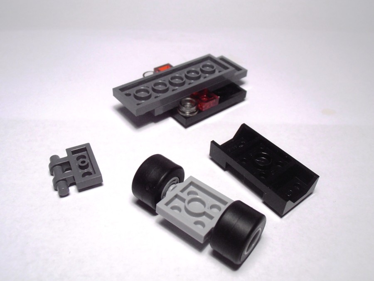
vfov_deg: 38.7
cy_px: 140
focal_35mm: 37
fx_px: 400
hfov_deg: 50.1
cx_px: 187
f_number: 3.9
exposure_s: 1/60
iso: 80
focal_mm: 6.61
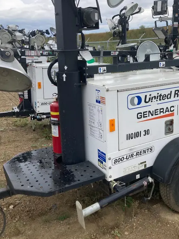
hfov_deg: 39.5
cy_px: 93
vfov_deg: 50.9
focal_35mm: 36
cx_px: 110
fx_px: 248
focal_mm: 3.99
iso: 20
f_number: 1.8
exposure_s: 1/774
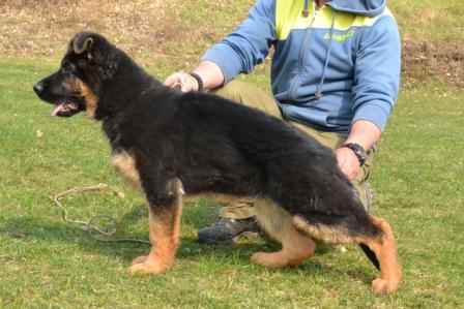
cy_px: 154
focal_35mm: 52
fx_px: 677
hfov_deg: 37.8
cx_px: 232
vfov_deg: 25.8
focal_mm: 35
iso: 3200
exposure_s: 1/500
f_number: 11
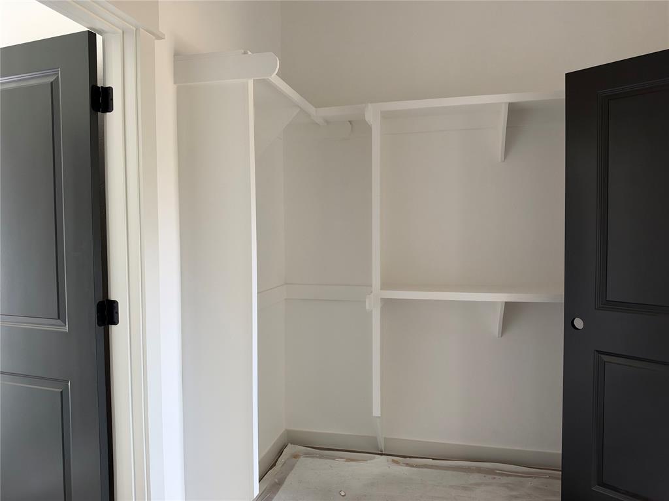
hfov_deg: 71.6
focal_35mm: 24
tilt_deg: -1.1
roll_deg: +1.7
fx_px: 464
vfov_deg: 56.8
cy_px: 250
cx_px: 334
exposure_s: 1/121
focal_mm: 6.93
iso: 200
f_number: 1.8
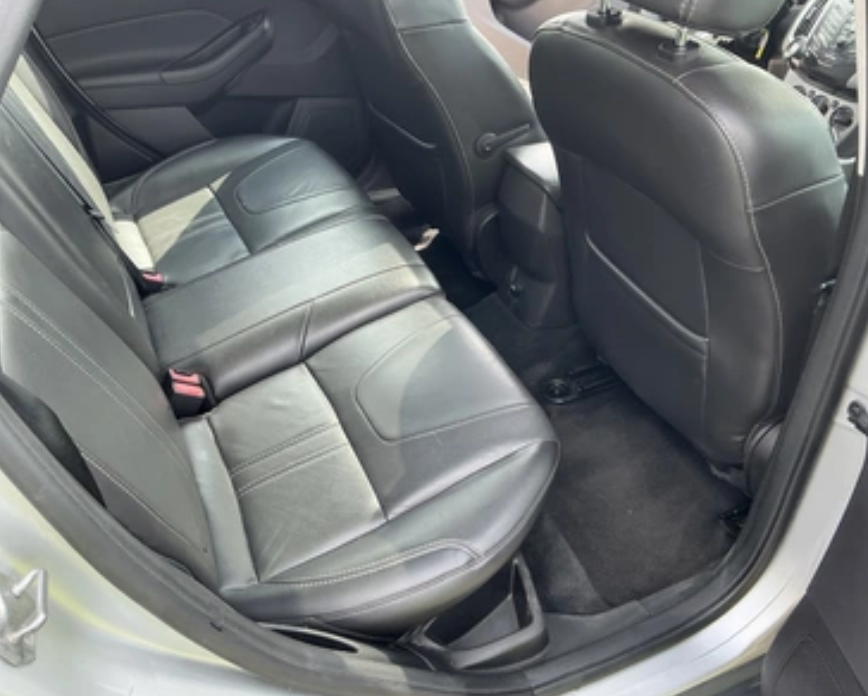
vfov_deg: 48.6
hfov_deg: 58.7
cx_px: 453
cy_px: 343
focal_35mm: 30
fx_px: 772
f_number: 1.8
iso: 32
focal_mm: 3
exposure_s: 1/145
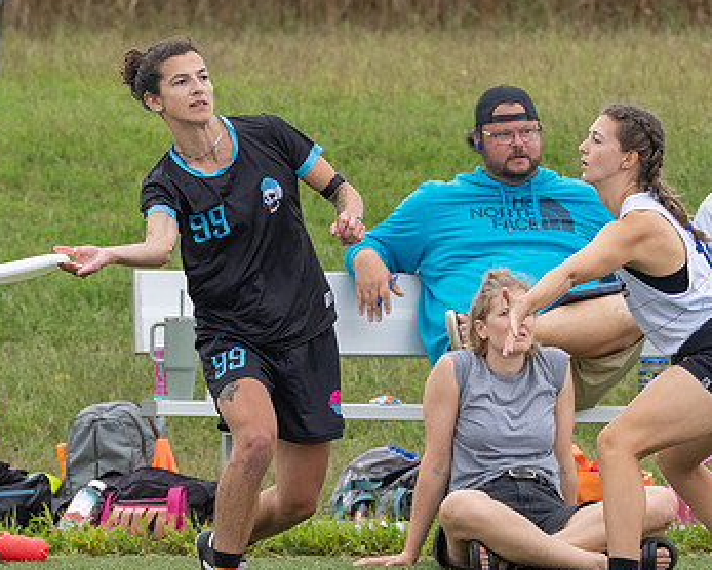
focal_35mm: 634
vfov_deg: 2.4
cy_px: 527
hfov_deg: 3.1
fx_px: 13367
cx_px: 263
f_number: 4
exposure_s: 1/2000
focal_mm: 200
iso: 500
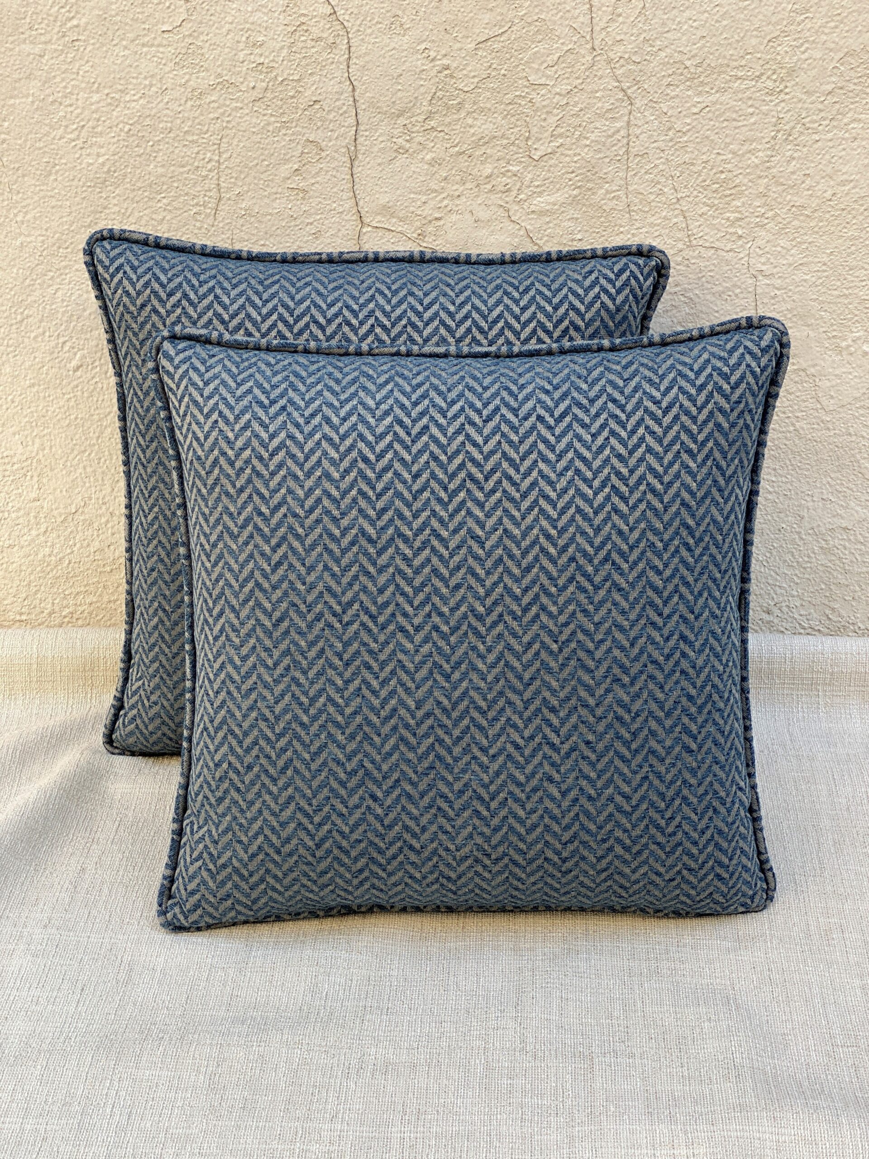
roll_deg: +0.1
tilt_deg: -27.4
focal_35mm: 52
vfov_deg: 36.8
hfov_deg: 28.0
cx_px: 434
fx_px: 1741
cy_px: 580
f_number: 2
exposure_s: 1/122
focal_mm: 6
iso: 32
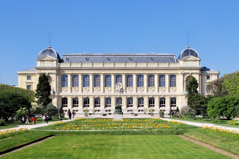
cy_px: 80
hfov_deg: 40.3
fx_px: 325
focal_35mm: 49
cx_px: 120
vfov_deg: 27.5
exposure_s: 1/350
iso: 400
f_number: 13
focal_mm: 32.5
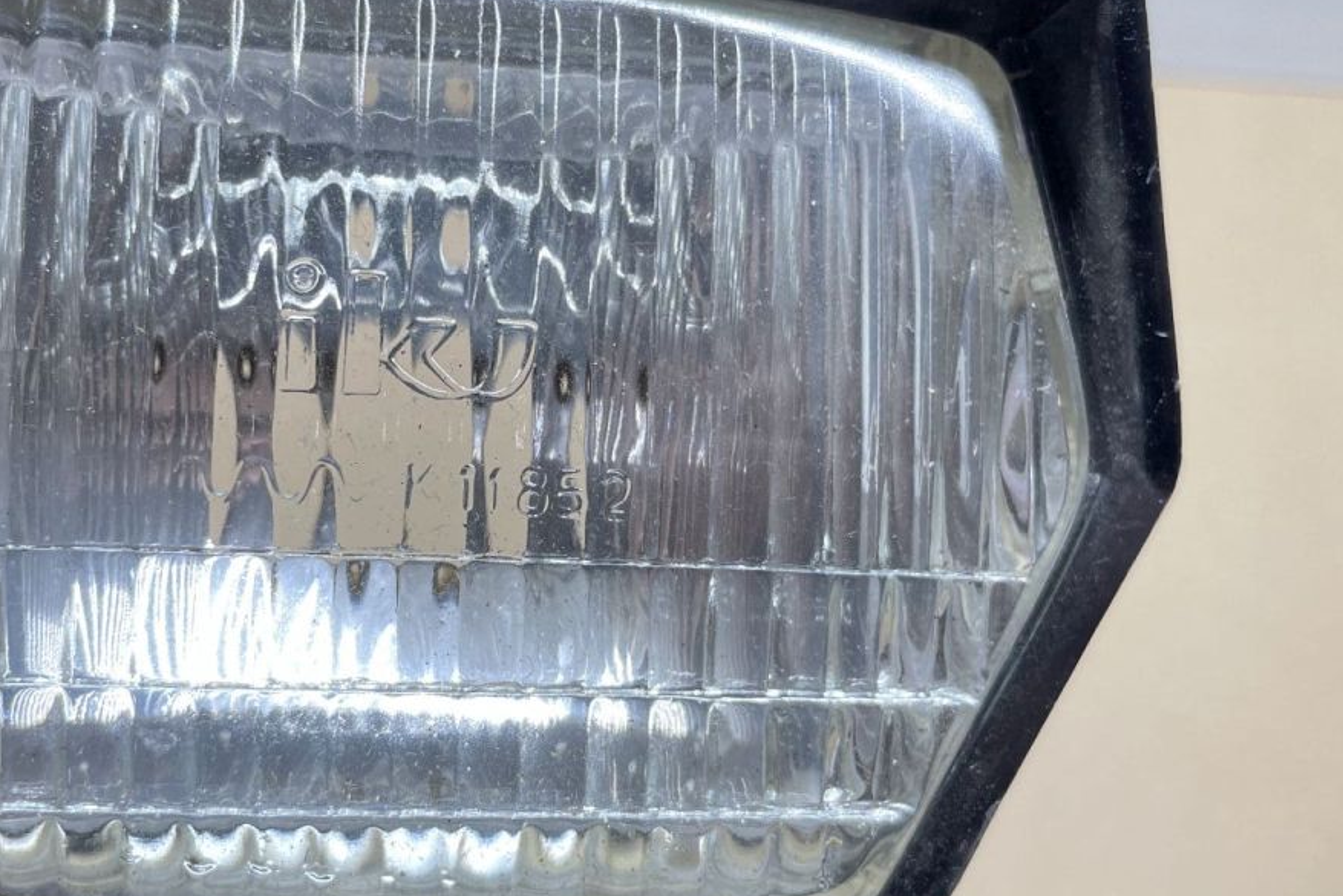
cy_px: 450
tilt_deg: -61.6
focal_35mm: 37
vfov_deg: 36.0
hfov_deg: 51.6
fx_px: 1380
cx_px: 548
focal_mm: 4.2
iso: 125
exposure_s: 1/100
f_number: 1.6
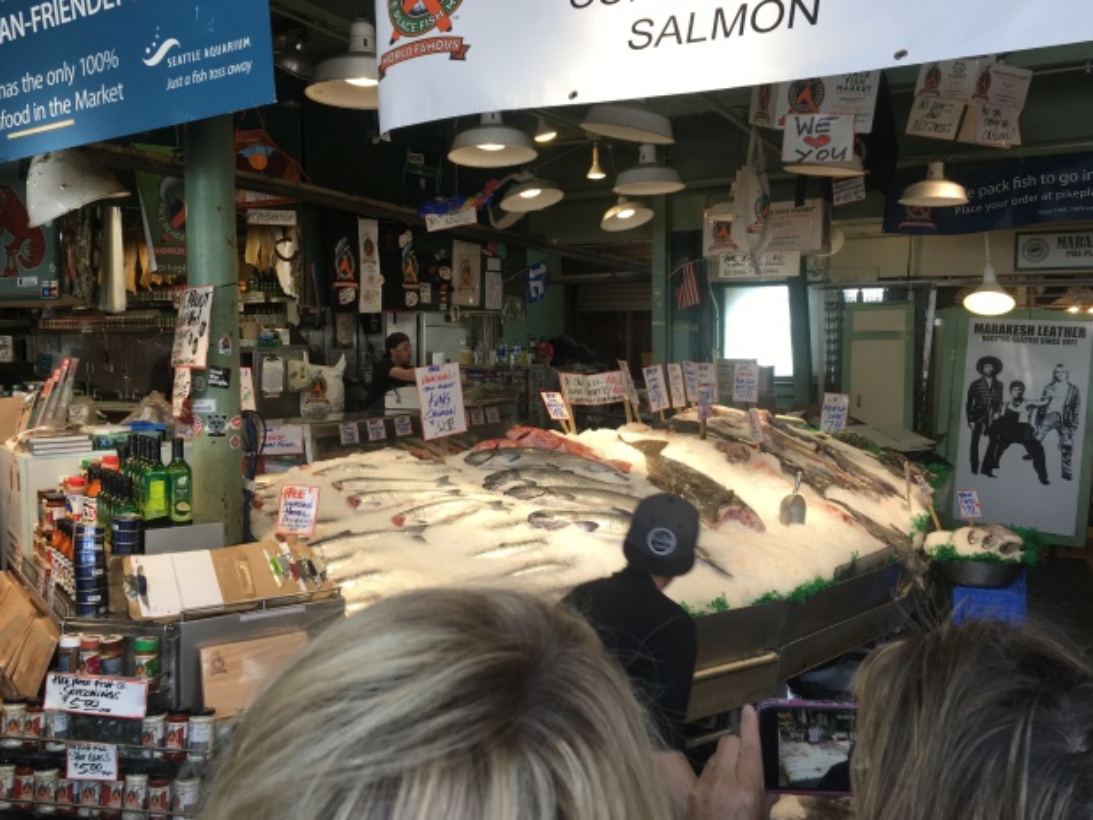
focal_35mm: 30
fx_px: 947
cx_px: 549
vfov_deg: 46.8
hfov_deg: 60.0
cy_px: 401
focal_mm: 4.15
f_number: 2.2
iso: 40
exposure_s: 1/120
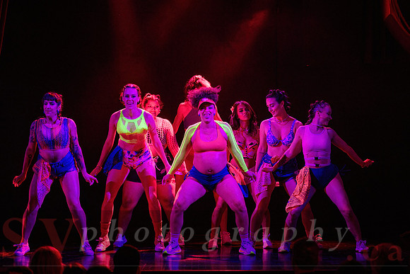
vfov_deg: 9.7
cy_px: 110
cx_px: 233
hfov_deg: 14.4
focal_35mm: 142
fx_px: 1619
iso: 1600
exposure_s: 1/200
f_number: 2.8
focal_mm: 116
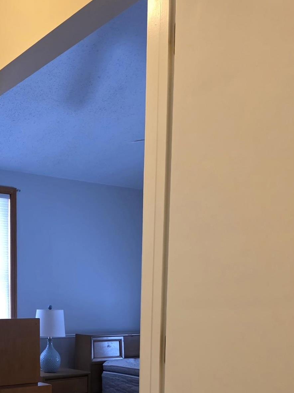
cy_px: 358
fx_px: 510
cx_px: 10
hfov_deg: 30.3
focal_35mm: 45
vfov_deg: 38.9
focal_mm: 6.3
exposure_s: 1/120
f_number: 1.7
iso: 800
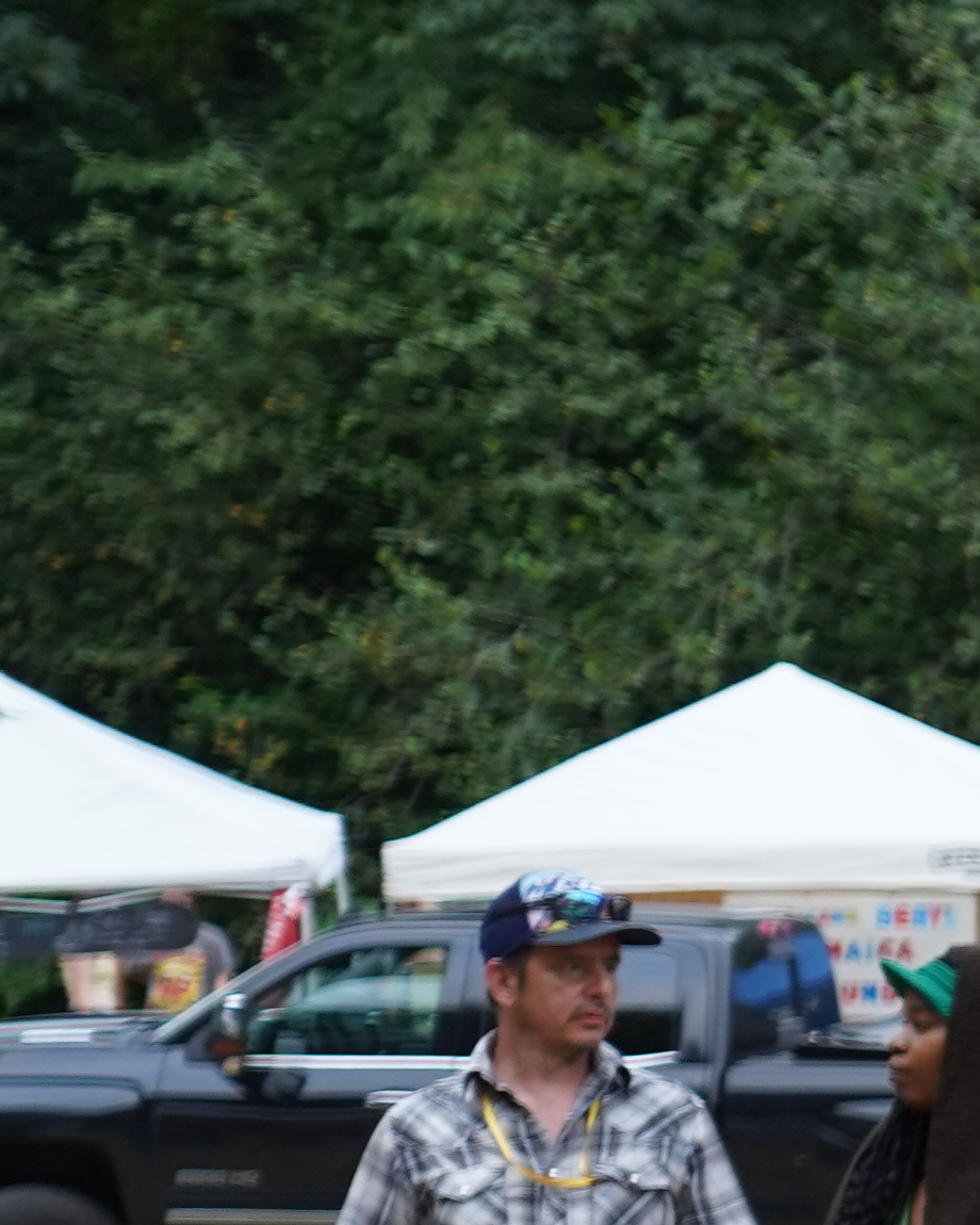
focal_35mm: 279
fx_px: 10115
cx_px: 3125
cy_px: 1516
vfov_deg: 6.9
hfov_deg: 5.2
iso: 250
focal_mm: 57
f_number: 4
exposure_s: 1/160
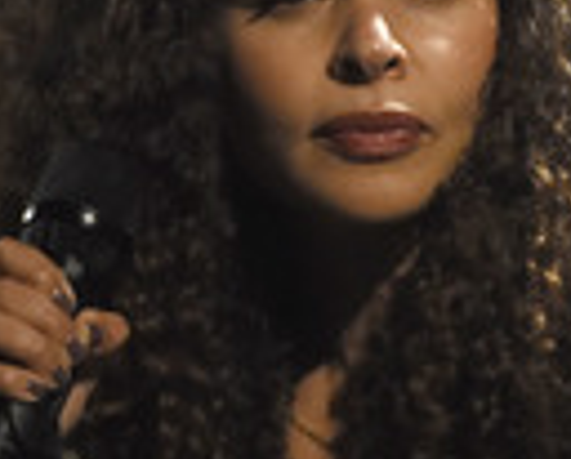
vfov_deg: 1.6
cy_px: 285
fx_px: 16735
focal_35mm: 988
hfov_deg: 2.0
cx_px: 390
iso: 1600
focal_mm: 200
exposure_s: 1/250
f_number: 2.8
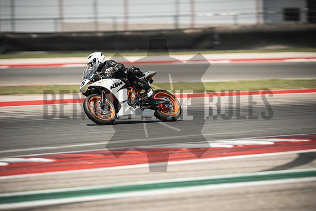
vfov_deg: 4.6
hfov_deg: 6.9
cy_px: 106
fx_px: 2634
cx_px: 158
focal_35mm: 300
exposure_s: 1/250
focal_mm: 200
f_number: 2.5
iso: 160
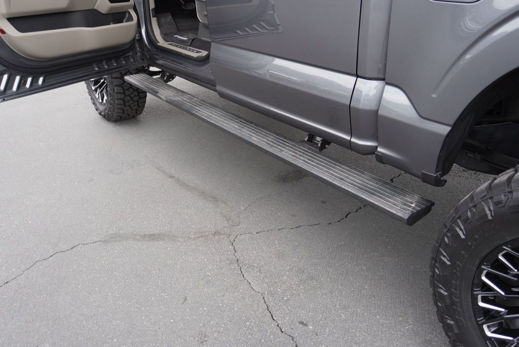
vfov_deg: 41.8
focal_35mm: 32
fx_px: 454
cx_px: 260
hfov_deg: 59.5
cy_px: 174
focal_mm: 21
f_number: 4
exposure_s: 1/160
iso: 200
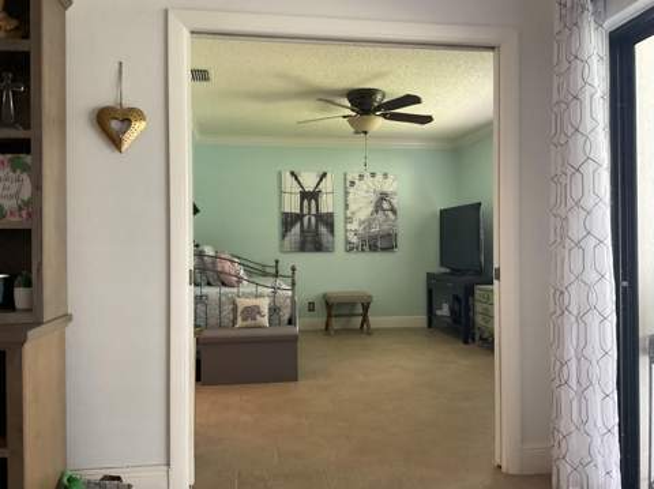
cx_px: 327
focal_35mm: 29
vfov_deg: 48.2
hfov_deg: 61.7
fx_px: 547
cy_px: 244
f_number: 1.8
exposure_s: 1/60
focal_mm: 3
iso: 160
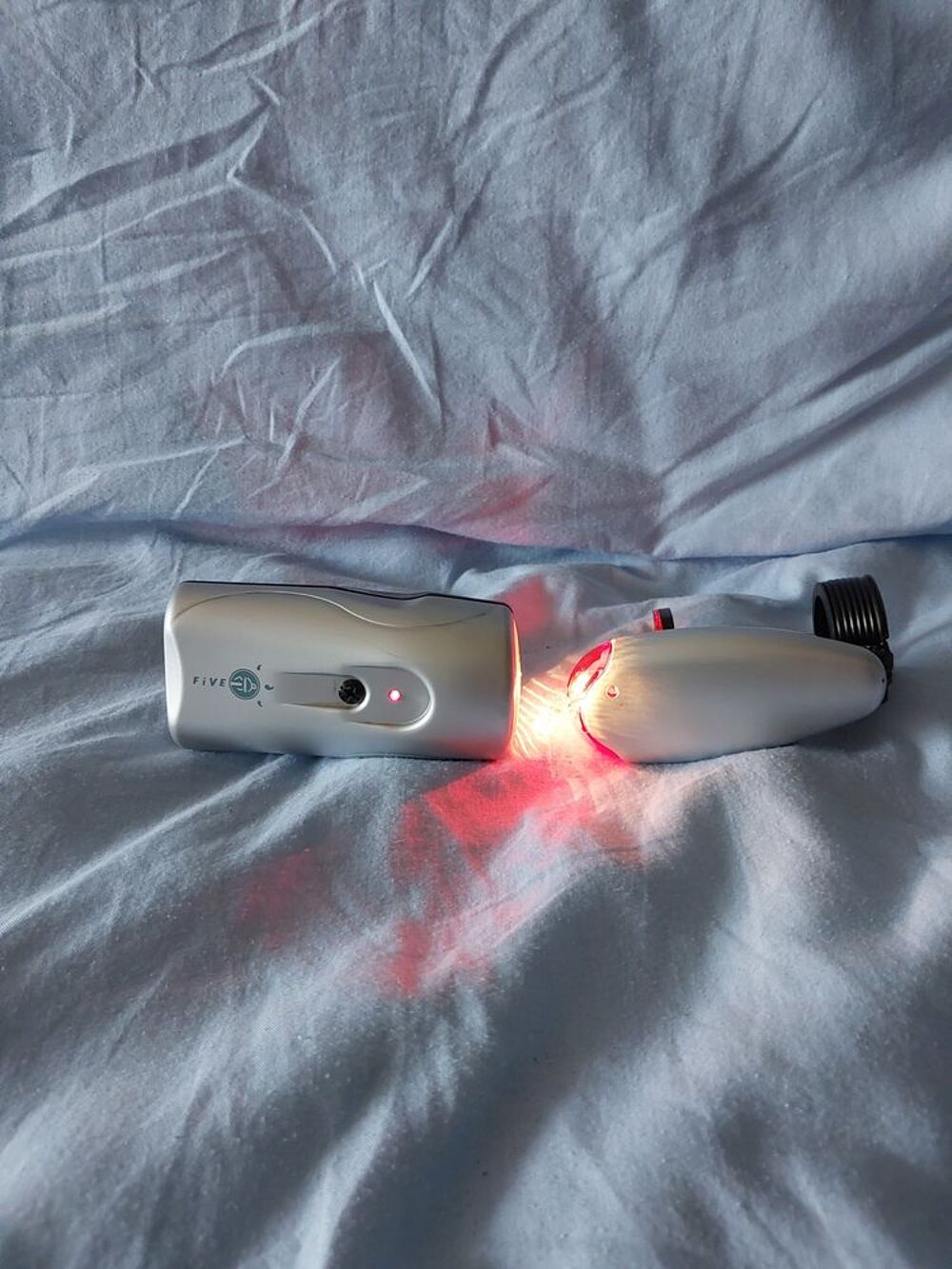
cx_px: 476
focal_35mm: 30
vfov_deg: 60.0
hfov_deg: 46.8
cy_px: 634
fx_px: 1100
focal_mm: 4.6
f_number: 1.8
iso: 250
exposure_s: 1/50
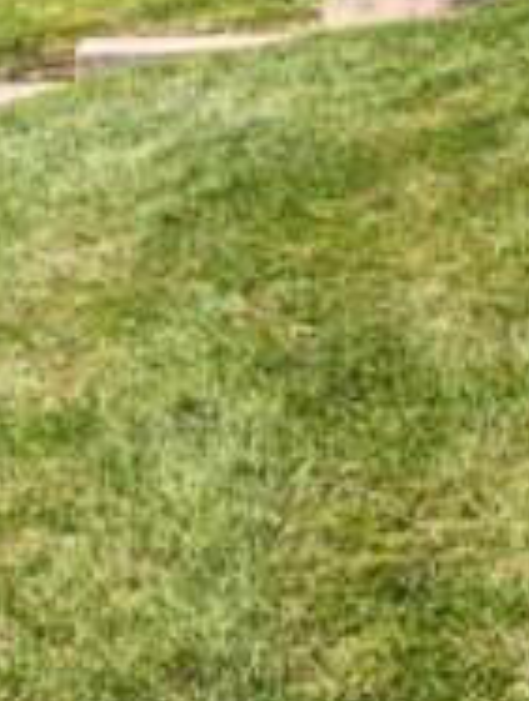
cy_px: -15
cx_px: 195
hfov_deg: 12.1
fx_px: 2498
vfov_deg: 15.7
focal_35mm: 123
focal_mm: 30
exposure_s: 1/160
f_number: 8
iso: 100
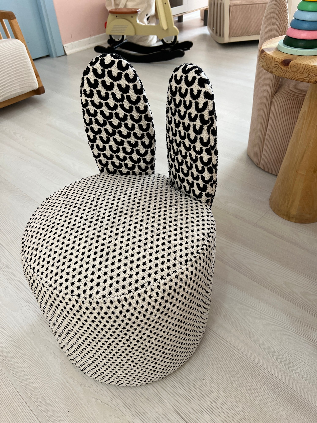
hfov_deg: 53.1
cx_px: 158
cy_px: 212
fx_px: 317
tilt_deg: -40.3
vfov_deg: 67.3
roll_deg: +4.0
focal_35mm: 26
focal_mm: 5.7
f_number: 1.5
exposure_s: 1/121
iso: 100
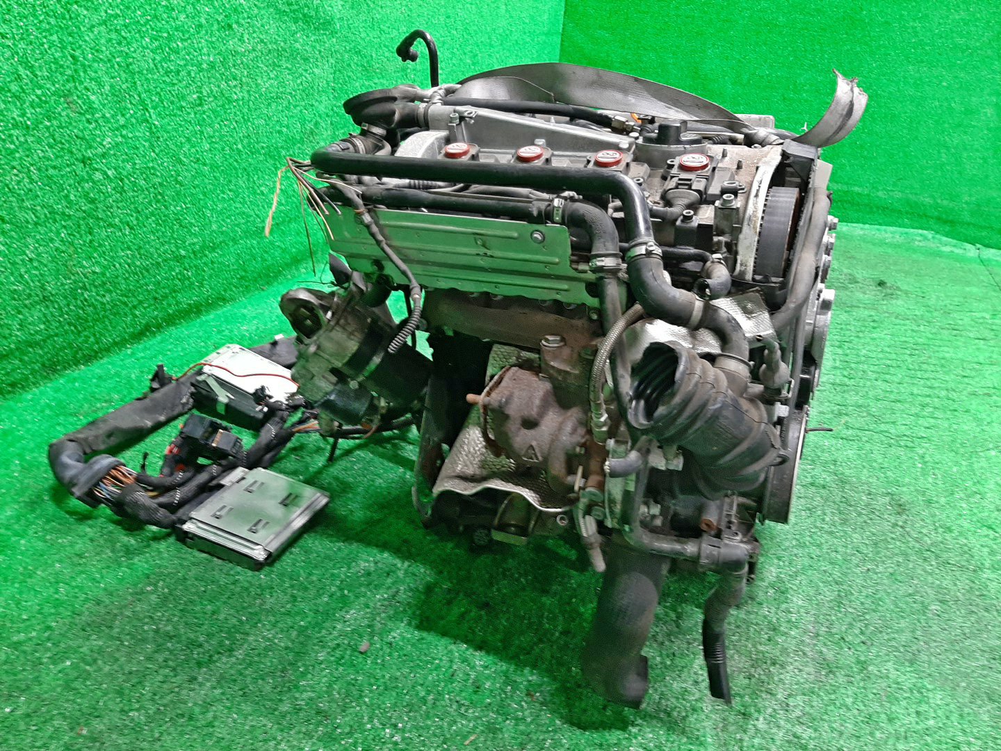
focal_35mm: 26
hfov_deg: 67.3
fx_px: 752
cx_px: 500
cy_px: 376
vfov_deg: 53.1
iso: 191
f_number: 1.7
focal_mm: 3.93
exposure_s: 1/33
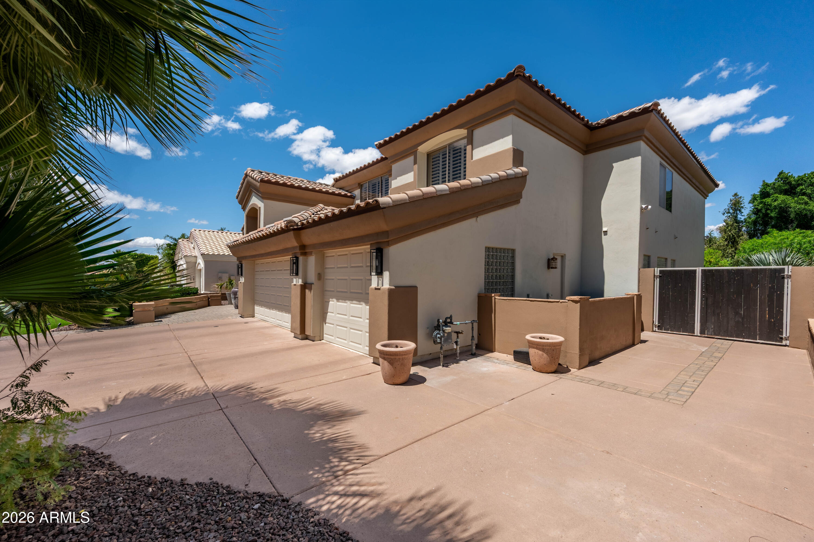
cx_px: 407
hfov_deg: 104.3
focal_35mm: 14
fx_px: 316
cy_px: 271
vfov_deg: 81.1
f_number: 8
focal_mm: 14
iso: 100
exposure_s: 1/8000
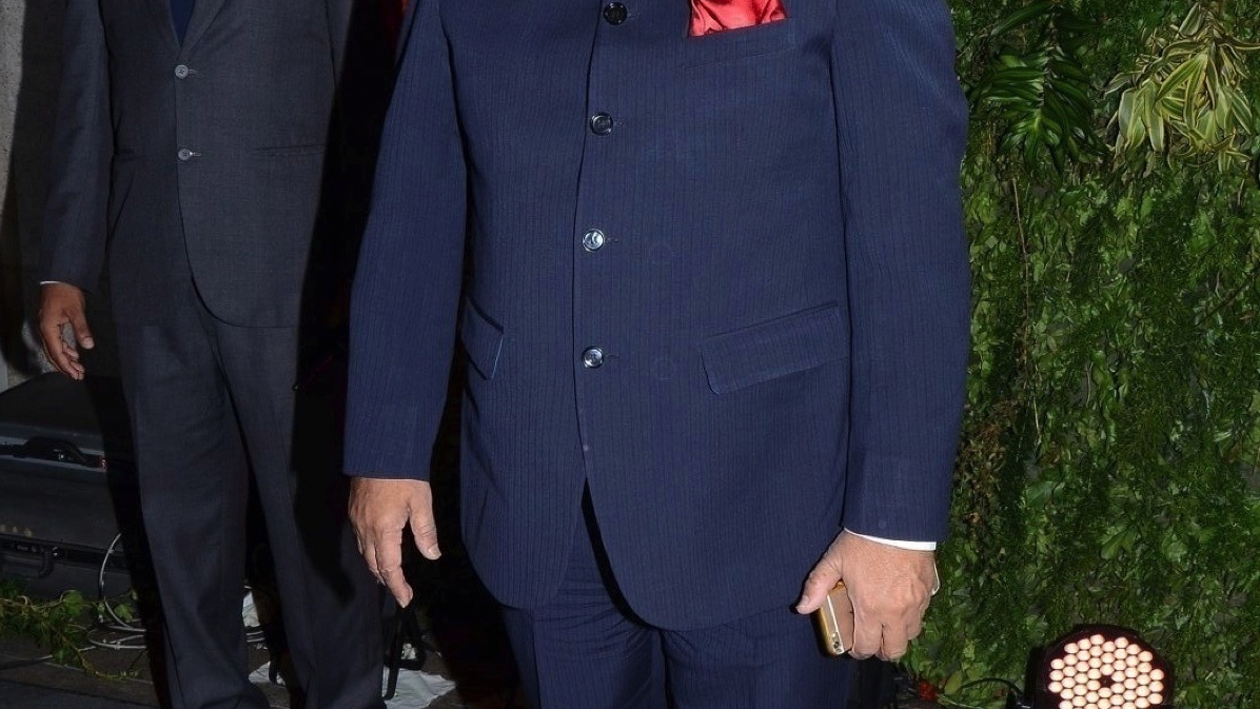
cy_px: 393
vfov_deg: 21.1
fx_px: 1905
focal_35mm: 57
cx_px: 629
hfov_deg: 36.6
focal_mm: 24
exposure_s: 1/125
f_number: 8
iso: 500
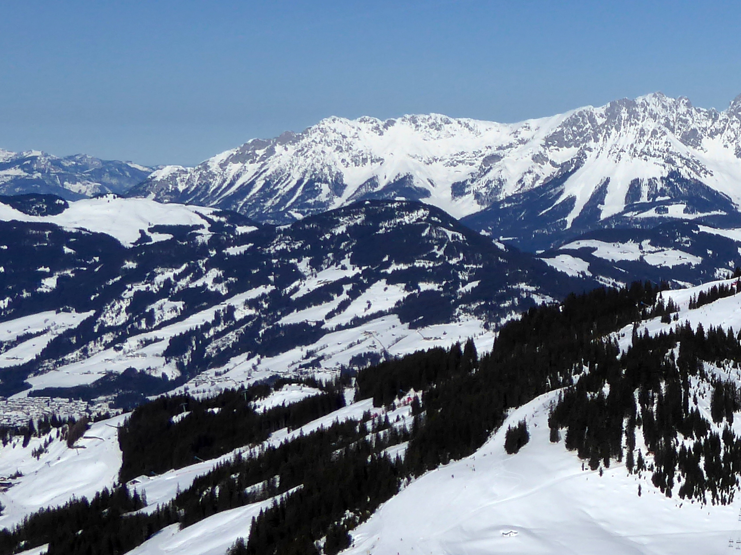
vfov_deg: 18.2
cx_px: 829
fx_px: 1734
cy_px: 336
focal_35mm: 81
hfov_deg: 22.6
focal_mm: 5.8
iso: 80
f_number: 4.5
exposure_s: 1/2000
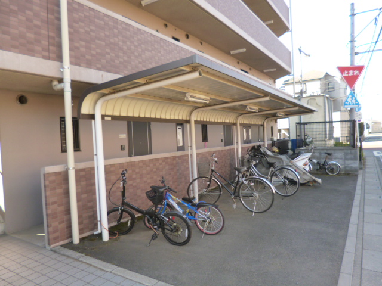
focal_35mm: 24
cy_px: 143
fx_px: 265
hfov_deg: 71.6
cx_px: 191
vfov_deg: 56.8
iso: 160
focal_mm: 4.3
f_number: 2.5
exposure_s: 1/160
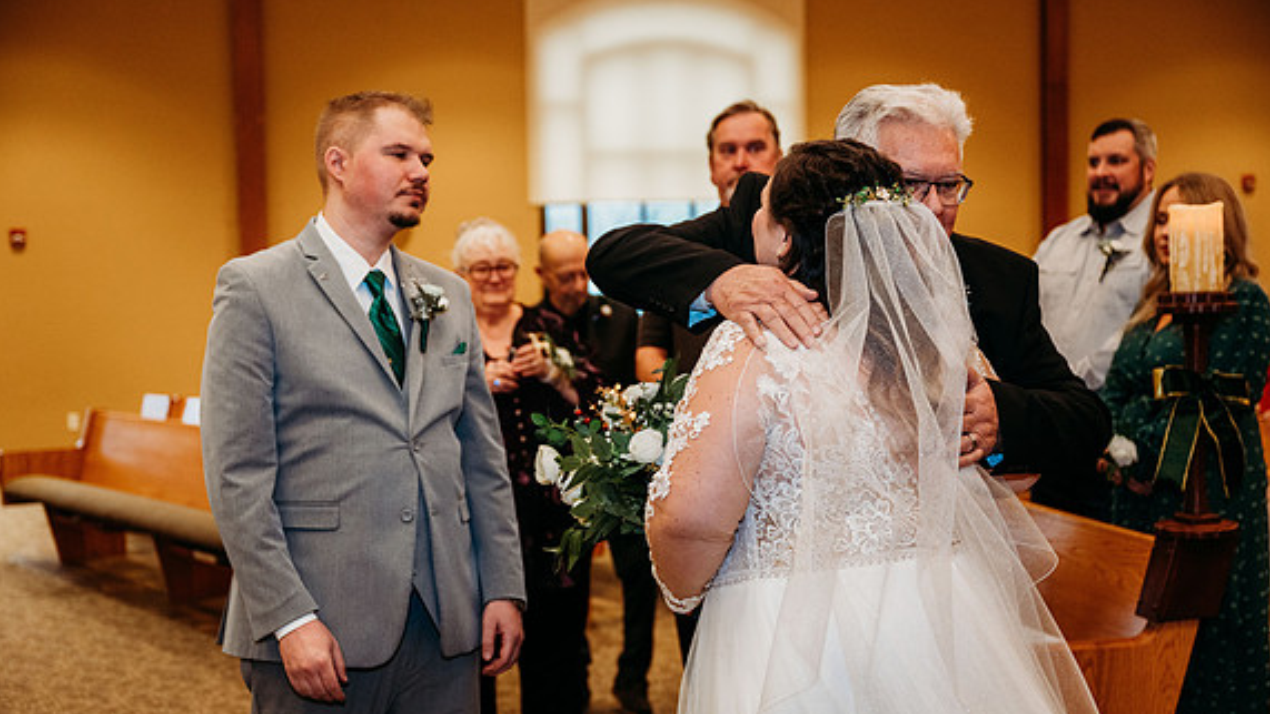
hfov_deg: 42.1
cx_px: 636
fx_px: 1650
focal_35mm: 49
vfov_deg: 24.4
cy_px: 395
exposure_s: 1/200
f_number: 2.8
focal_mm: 46
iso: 2000
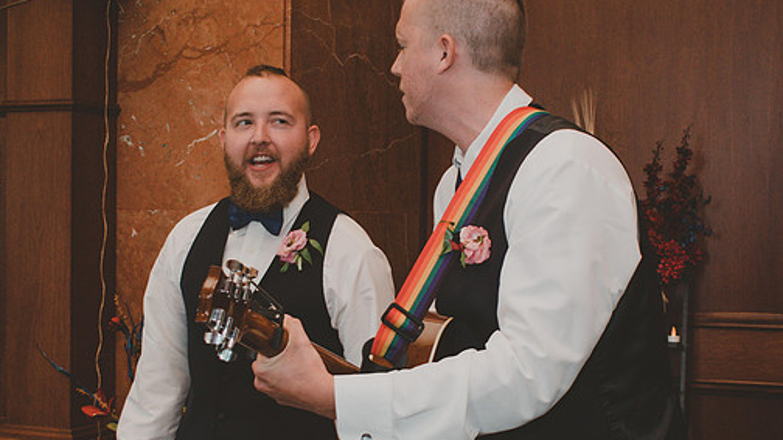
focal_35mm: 64
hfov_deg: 32.8
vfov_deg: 18.8
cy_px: 258
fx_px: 1328
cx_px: 354
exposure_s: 1/60
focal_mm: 27
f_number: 4
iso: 1000
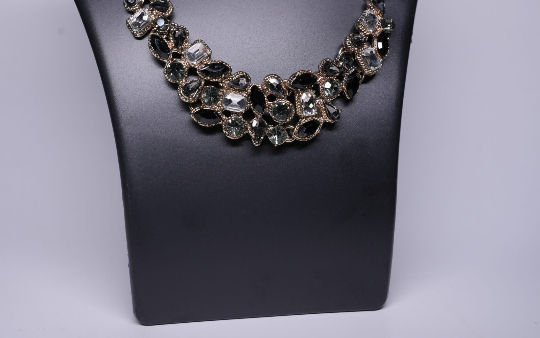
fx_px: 795
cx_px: 268
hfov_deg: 37.5
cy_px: 12
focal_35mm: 54
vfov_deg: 23.1
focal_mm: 35
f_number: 8
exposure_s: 1/160
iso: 1000
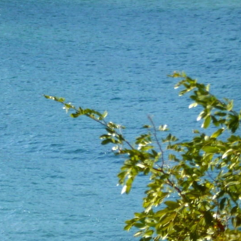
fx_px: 3686
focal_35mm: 468
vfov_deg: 3.7
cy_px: -58
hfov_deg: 3.7
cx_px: -155
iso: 80
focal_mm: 26.7
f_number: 5.6
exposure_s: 1/320
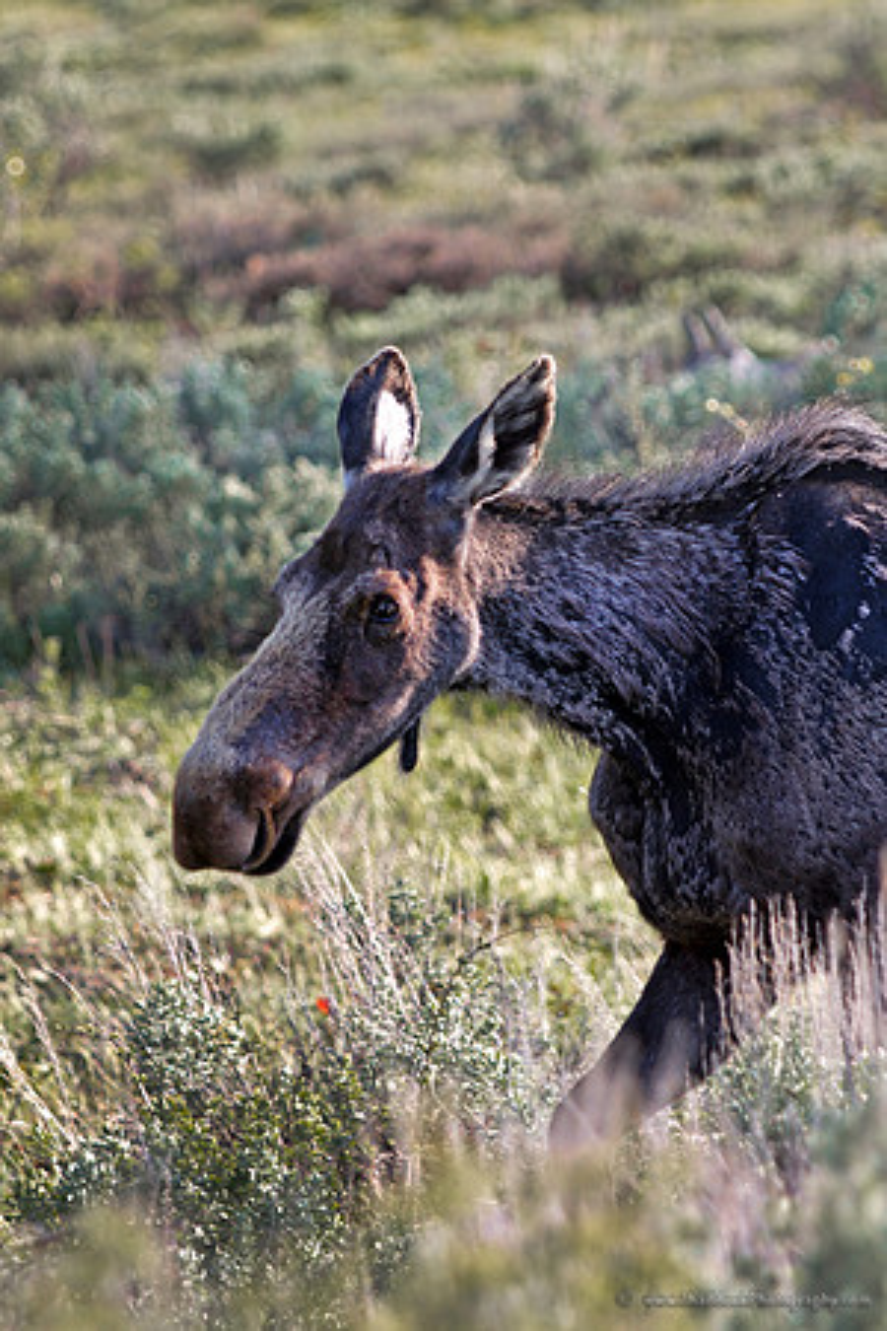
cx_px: 444
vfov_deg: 9.1
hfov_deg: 6.1
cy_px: 666
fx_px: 8315
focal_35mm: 225
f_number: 3.2
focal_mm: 150
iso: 100
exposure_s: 1/320
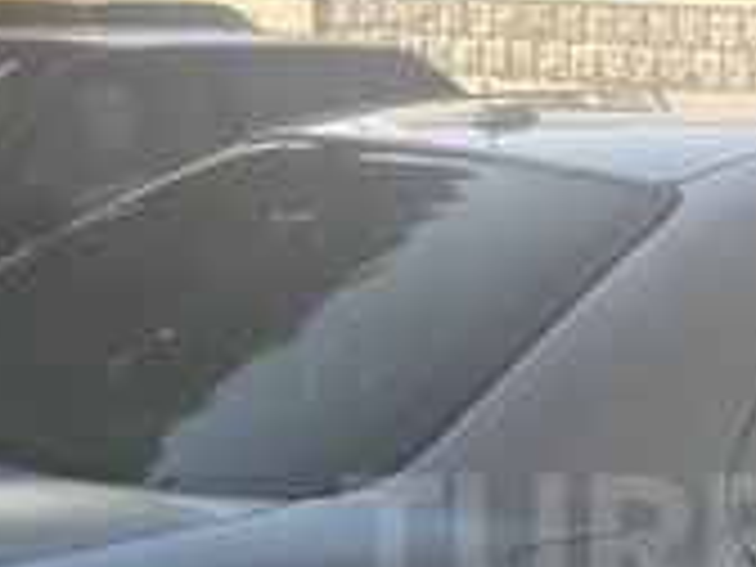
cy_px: 542
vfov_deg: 13.3
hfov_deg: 17.4
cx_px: 801
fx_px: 2402
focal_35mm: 110
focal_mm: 3.7
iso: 40
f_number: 1.9
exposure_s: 1/521
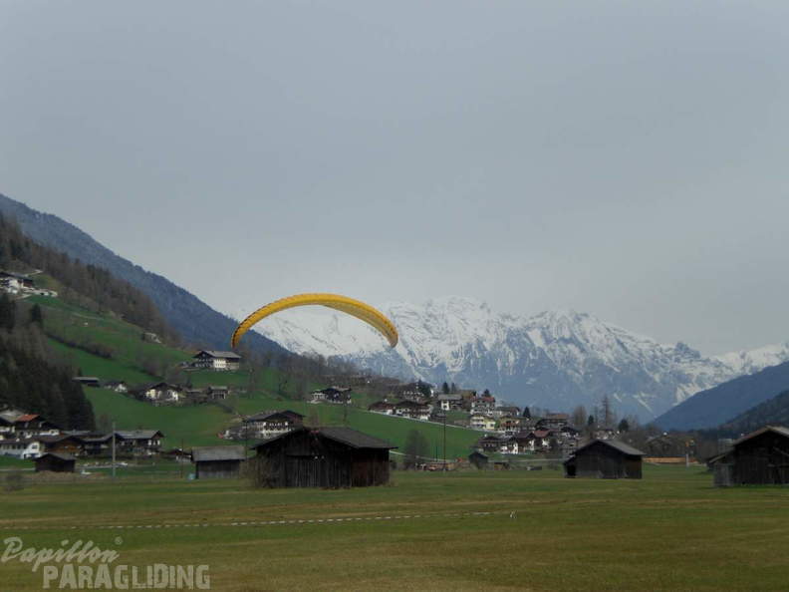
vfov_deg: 13.0
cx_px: 394
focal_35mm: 114
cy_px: 296
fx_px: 2598
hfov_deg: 17.3
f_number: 5.9
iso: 50
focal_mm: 18.9
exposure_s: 1/500
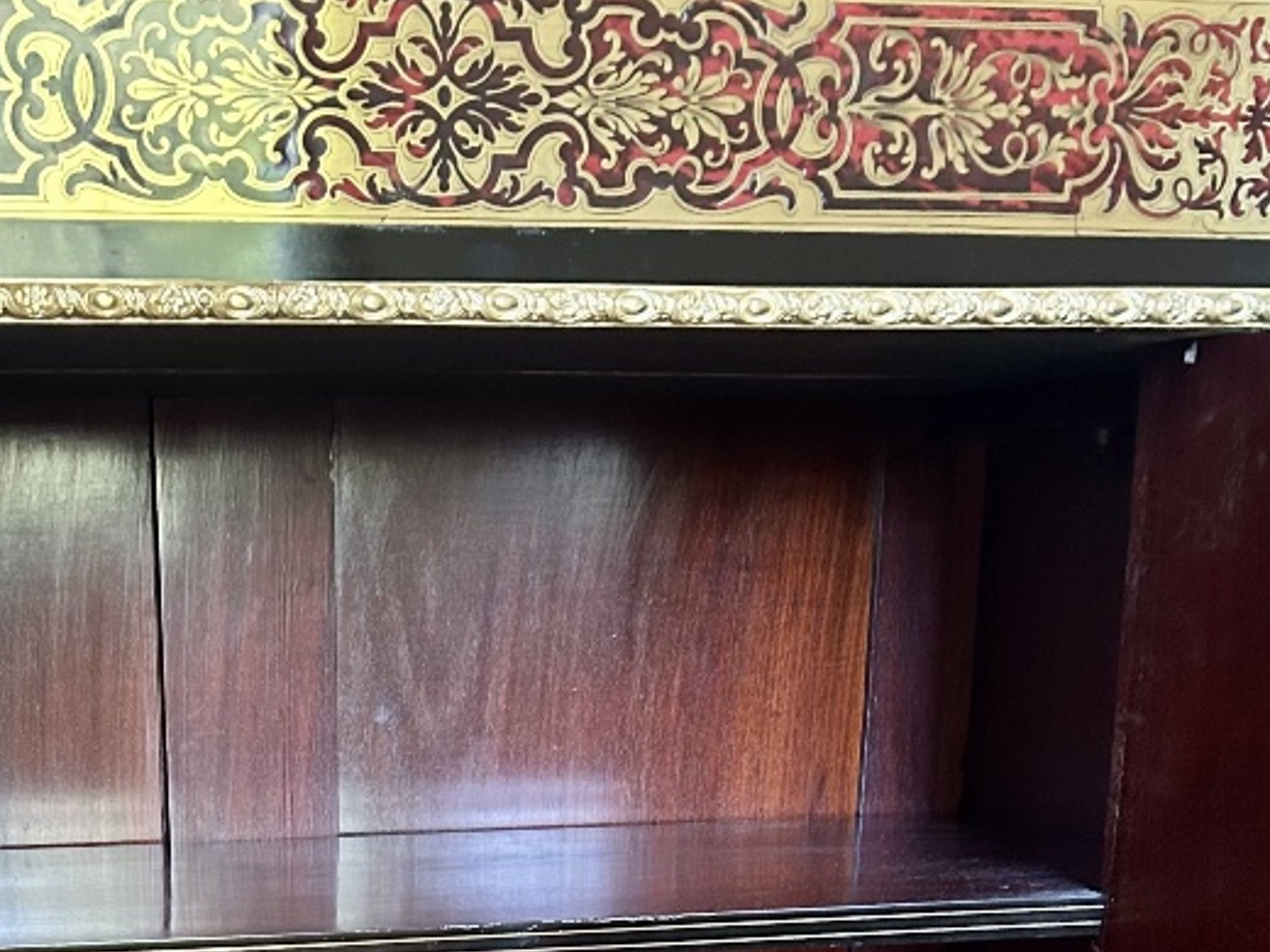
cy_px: 1201
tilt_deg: -16.2
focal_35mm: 60
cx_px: 283
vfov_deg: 22.2
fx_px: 2201
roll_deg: +1.4
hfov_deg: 31.5
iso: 500
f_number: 1.5
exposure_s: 1/47
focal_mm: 5.7
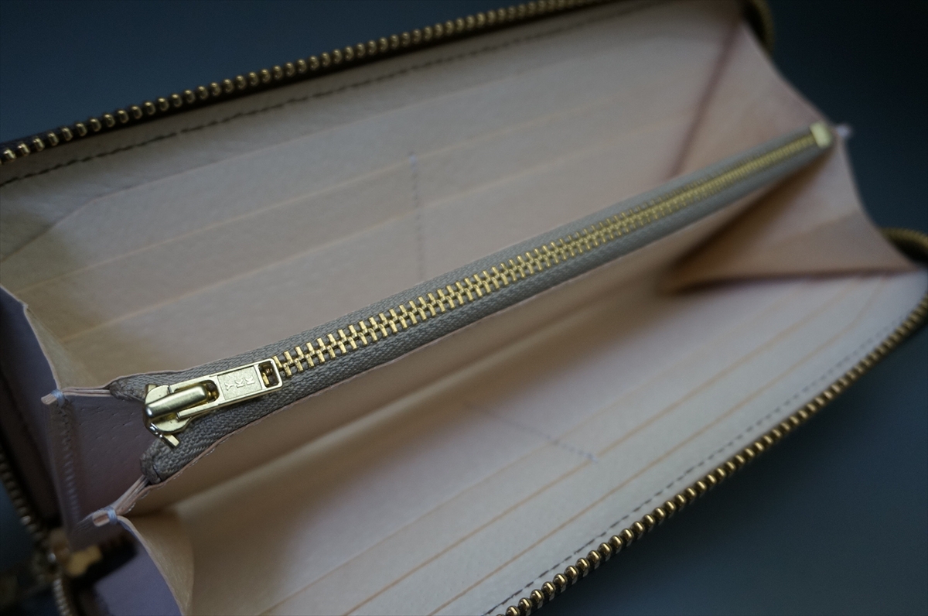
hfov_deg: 51.4
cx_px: 464
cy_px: 308
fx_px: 965
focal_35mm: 38
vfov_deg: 35.4
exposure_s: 1/160
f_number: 4.5
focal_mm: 25
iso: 500
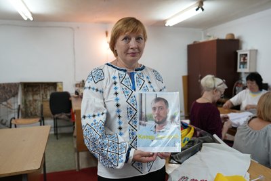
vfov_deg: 45.0
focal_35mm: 29
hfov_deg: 63.6
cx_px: 136
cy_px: 90
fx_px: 218
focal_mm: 29
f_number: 2.8
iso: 250
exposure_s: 1/100
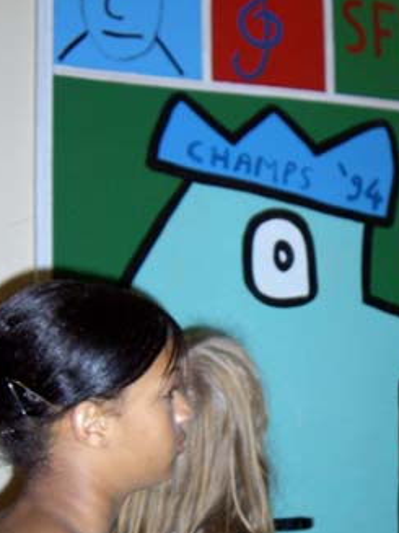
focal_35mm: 64
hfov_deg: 22.6
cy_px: 289
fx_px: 984
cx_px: 312
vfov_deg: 30.3
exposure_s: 1/60
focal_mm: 6.2
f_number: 2.7
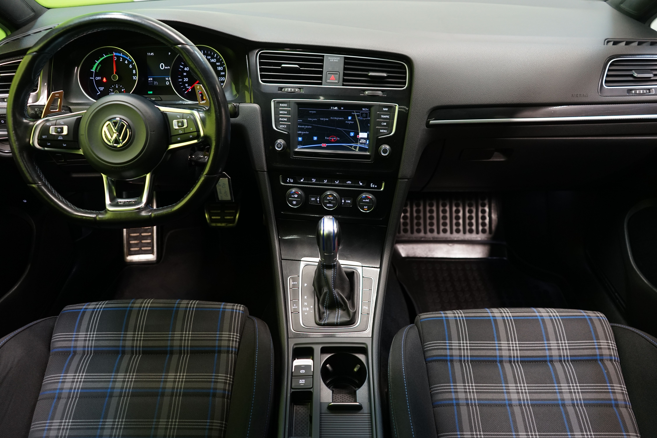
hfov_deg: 65.5
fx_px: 511
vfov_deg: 46.4
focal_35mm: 28
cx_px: 328
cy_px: 219
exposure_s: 1/30
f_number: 3.5
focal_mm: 28
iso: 800
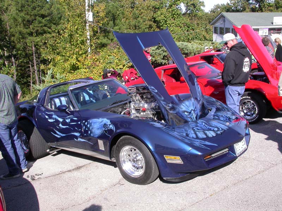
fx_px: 310
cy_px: 106
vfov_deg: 37.7
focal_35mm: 38
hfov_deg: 49.0
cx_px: 141
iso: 100
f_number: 6
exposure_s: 1/265
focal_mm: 7.85
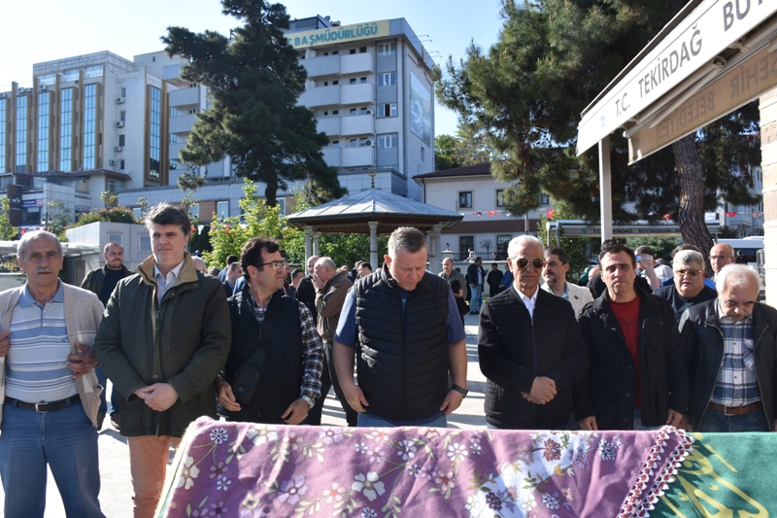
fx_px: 583
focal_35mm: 27
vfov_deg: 47.9
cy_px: 259
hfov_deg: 67.4
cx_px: 388
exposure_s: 1/500
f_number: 8
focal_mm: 18
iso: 320
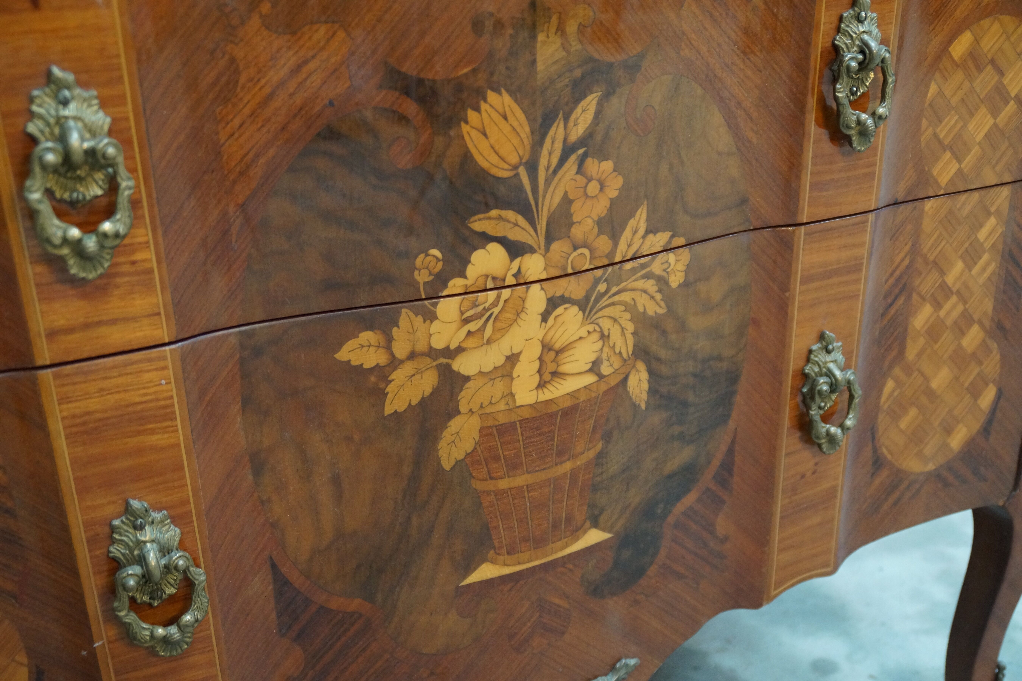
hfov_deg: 46.4
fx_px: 1192
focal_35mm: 42
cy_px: 340
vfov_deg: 31.9
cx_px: 511
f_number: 4
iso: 1600
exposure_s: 1/60
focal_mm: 28
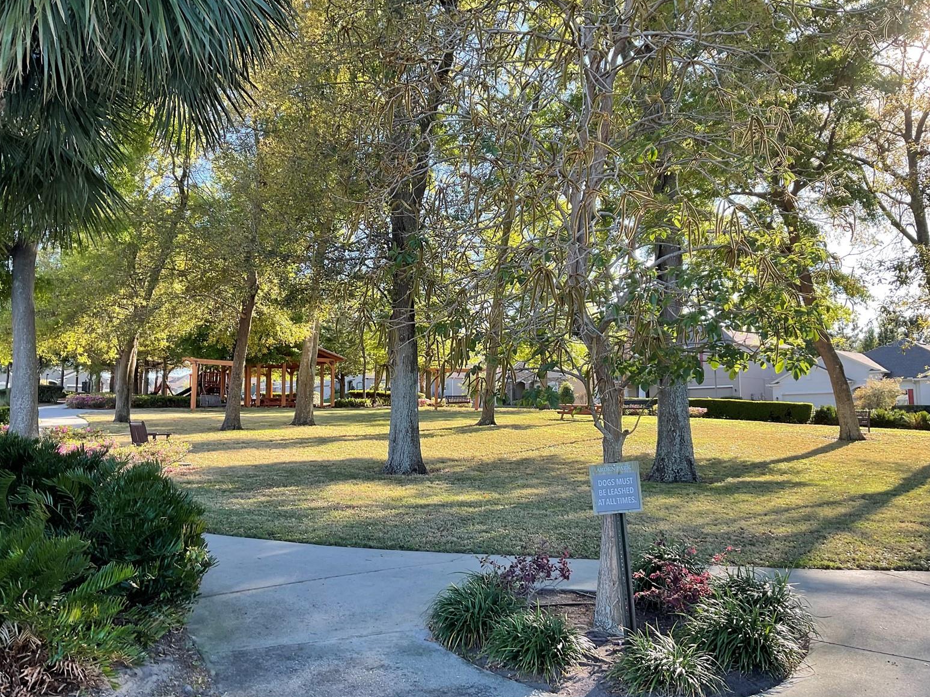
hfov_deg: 60.0
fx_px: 806
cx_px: 452
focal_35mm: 30
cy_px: 342
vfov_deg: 46.8
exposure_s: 1/221
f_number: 1.8
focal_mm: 3
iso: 16
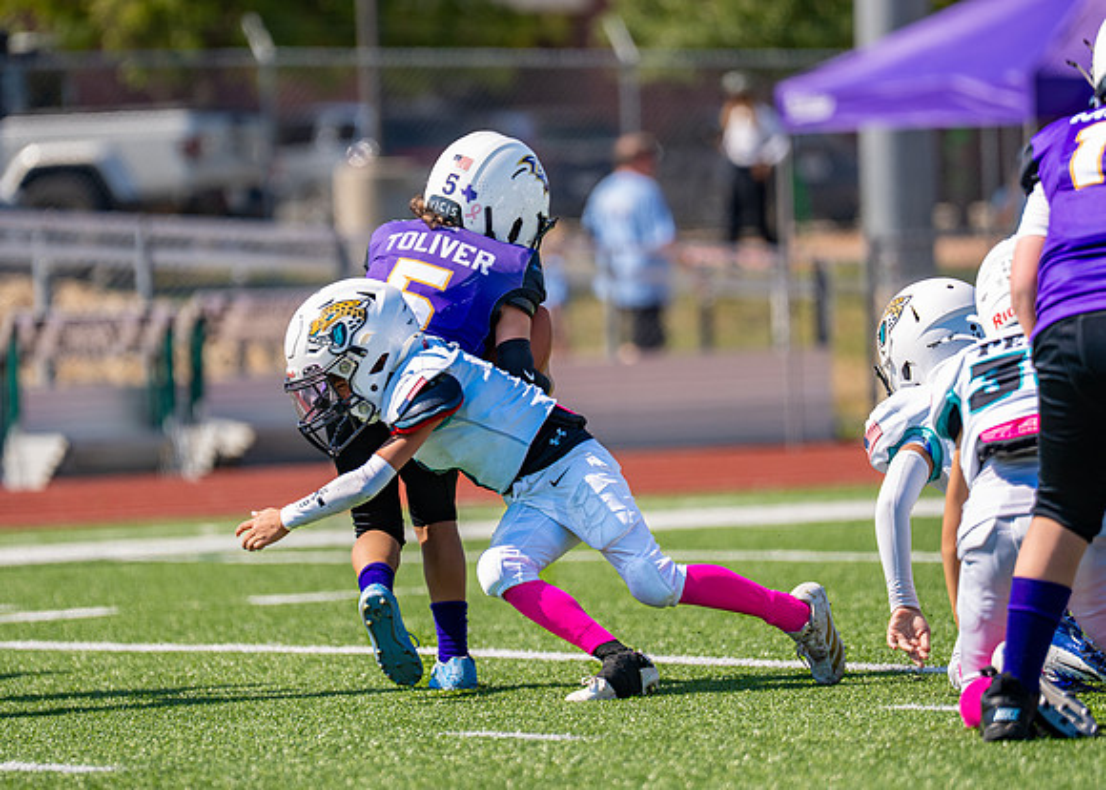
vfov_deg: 4.9
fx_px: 9307
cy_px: 325
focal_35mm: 296
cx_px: 505
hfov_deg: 6.8
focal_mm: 200
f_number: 2.8
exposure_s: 1/1600
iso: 100
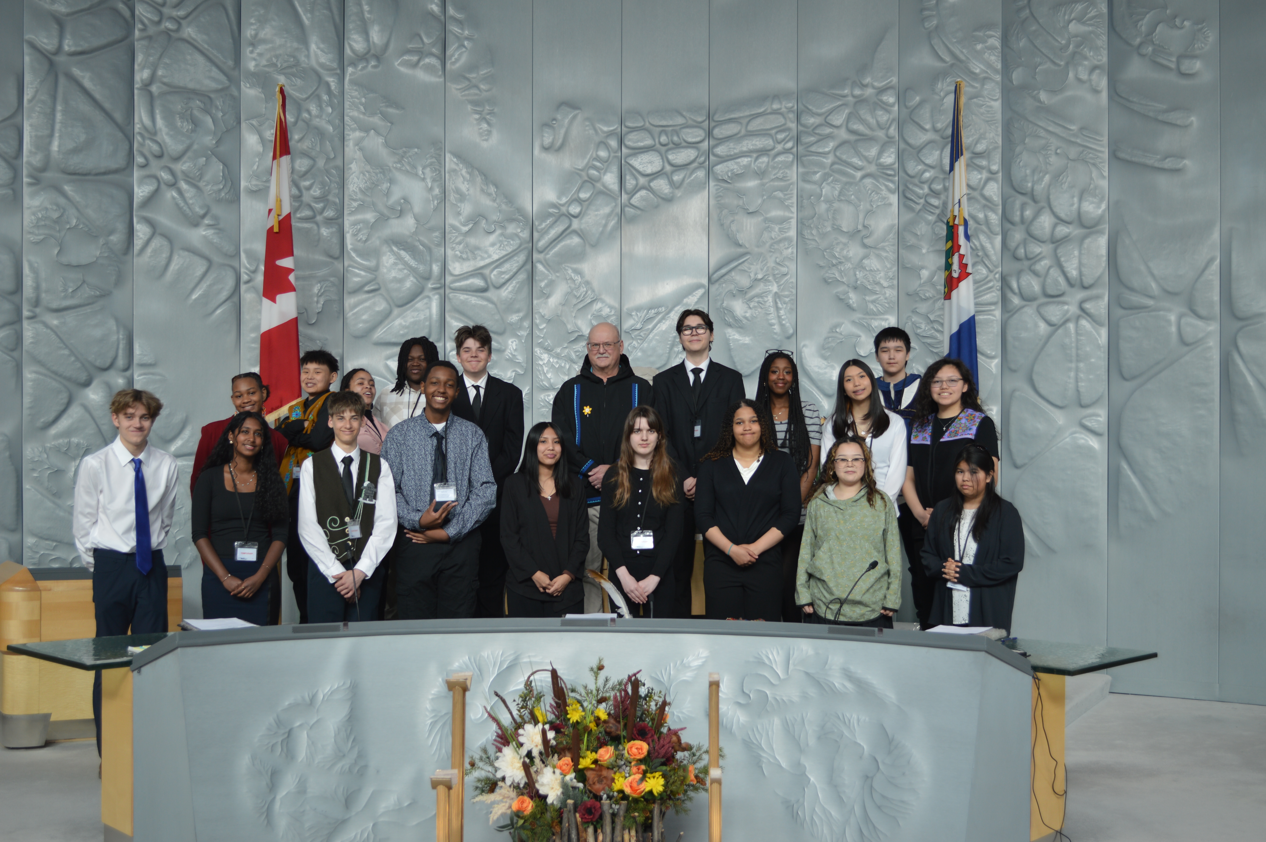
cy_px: 421
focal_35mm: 42
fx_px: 1476
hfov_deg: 46.4
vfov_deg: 31.8
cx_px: 633
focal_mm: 28
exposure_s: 1/60
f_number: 4.5
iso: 100
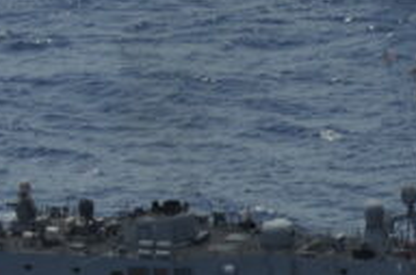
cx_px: 659
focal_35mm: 641
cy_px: -35
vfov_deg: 2.1
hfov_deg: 3.2
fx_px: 7389
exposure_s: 1/400
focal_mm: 80
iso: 200
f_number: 13
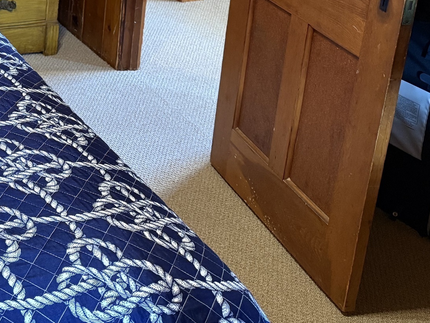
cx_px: -38
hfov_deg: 28.1
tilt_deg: -15.7
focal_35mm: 63
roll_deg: -1.9
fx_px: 783
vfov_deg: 21.6
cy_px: -66
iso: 500
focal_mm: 6.76
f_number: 1.78
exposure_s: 1/60
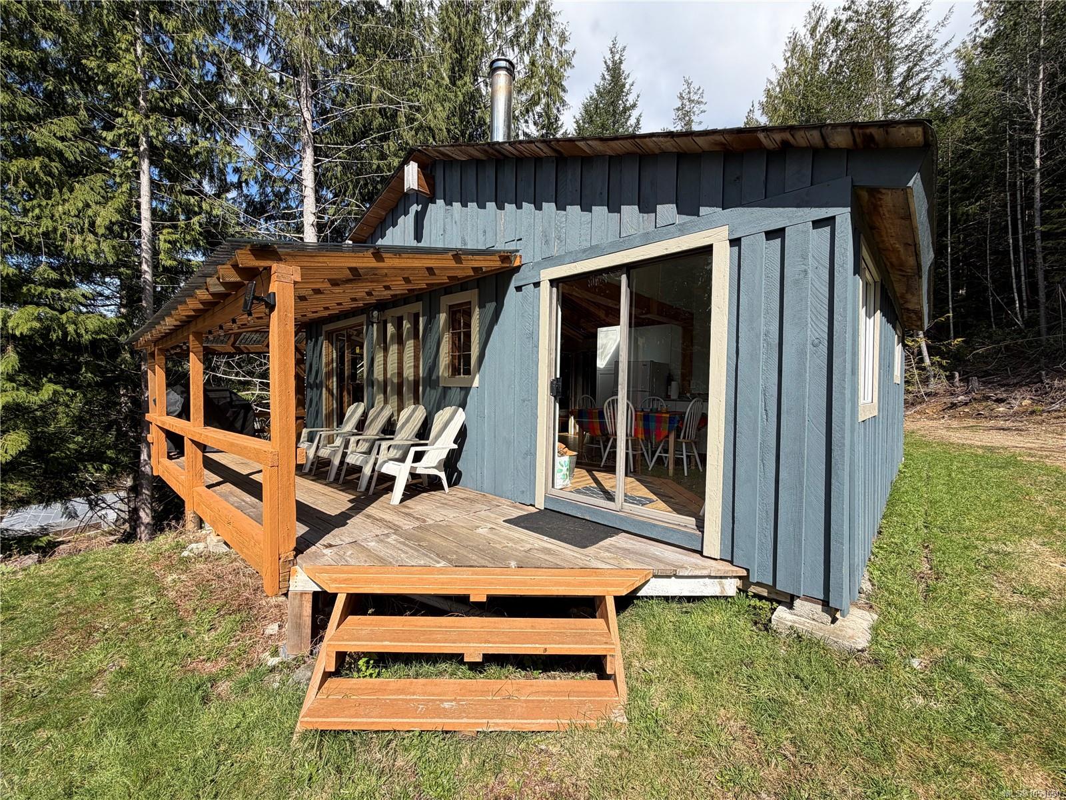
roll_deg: -0.8
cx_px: 533
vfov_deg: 85.7
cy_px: 400
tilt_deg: -0.7
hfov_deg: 102.1
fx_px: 431
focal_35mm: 14
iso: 25
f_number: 2.2
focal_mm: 2.22
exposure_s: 1/770
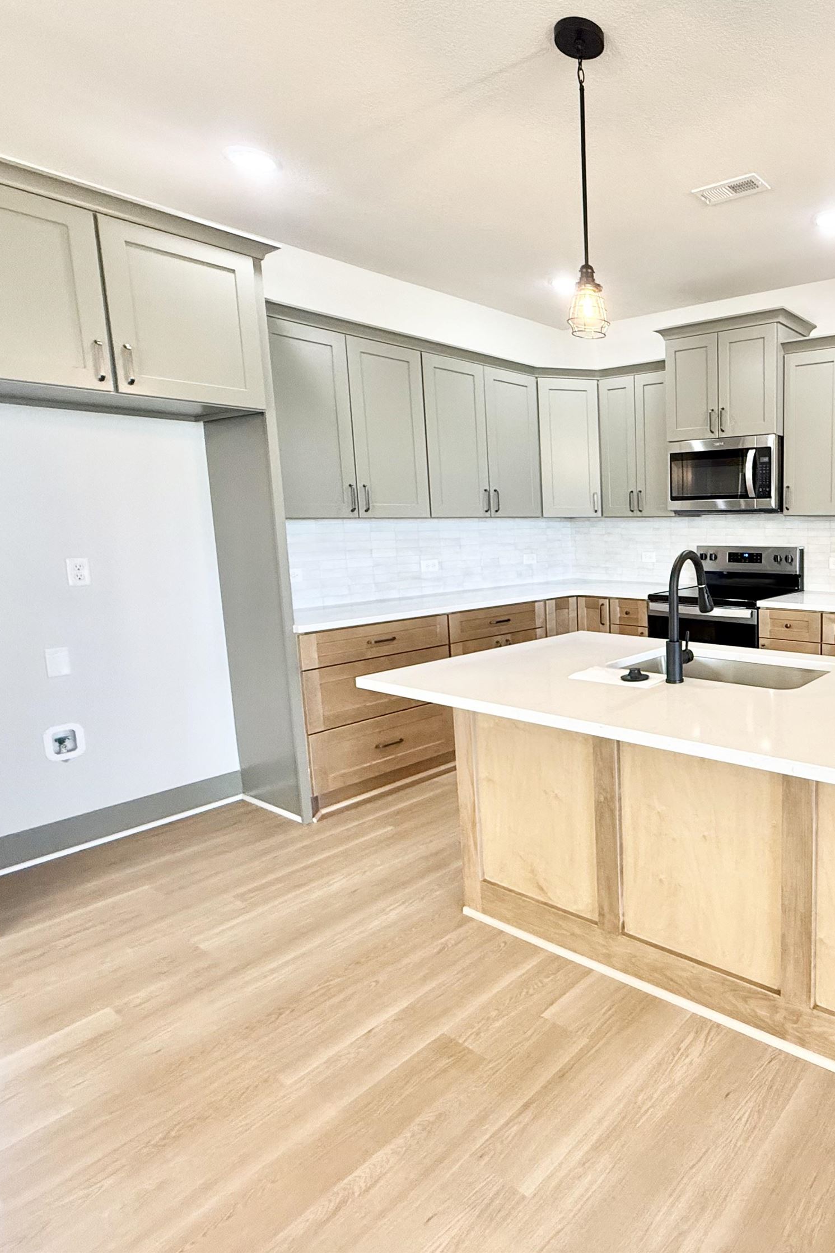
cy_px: 608
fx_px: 696
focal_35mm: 20
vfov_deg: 84.0
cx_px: 739
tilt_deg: -6.8
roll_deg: -0.4
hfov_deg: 54.6
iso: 250
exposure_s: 1/120
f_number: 2.2
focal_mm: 2.22
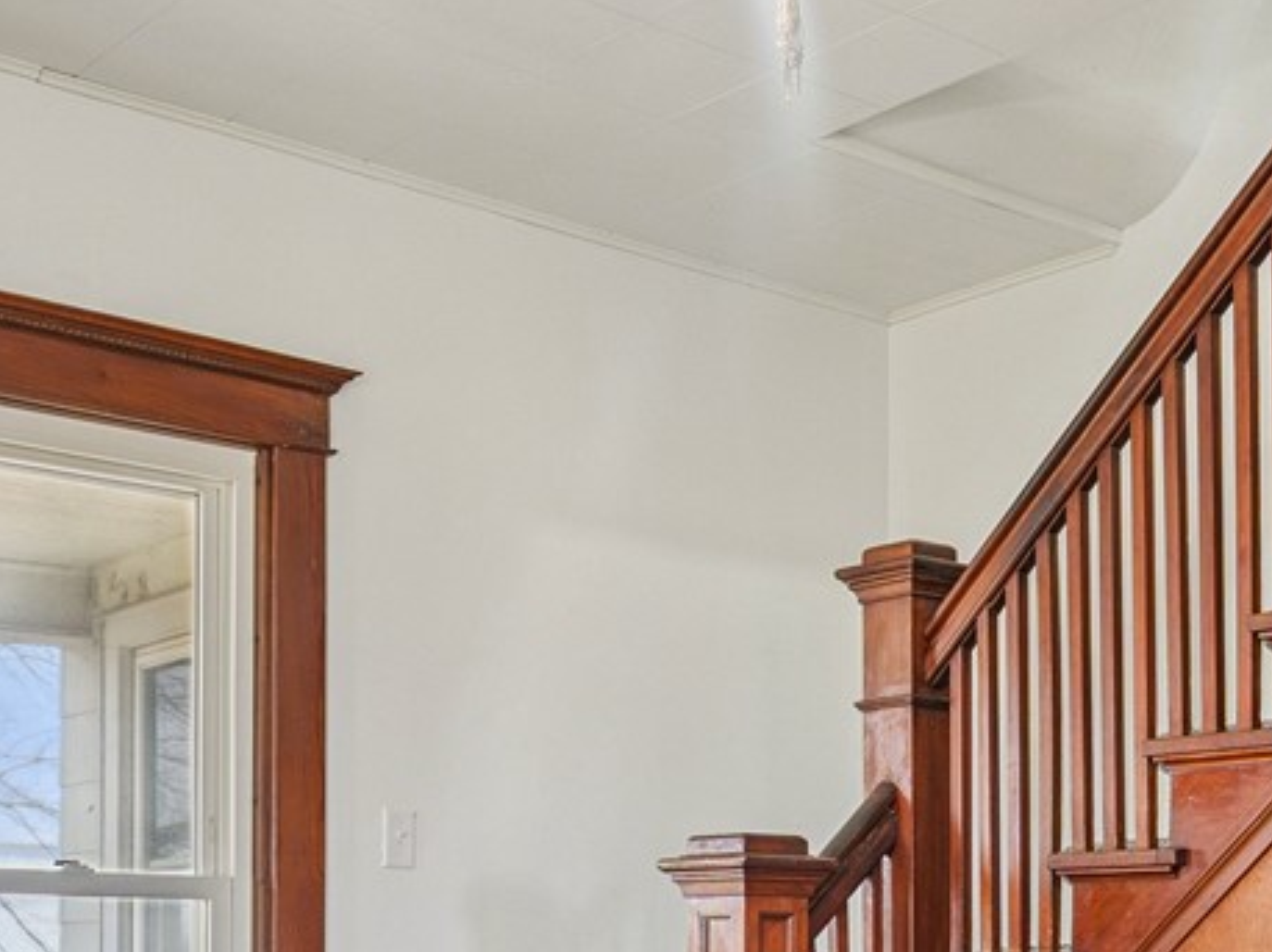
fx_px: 2093
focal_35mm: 57
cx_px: 662
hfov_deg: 33.8
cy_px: 1059
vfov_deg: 23.9
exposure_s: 1/5
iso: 400
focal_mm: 16
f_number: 9
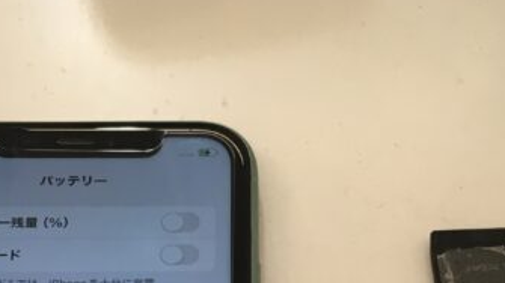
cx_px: 274
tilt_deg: -67.4
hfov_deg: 25.0
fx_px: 1138
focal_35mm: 85
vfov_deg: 13.2
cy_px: 466
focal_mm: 4.15
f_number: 2.2
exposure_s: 1/30
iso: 25
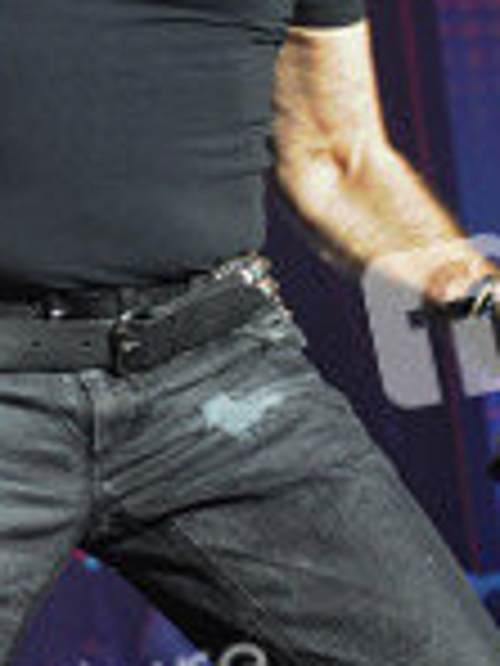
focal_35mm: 182
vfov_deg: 10.8
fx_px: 3505
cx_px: 185
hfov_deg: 8.2
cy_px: 76
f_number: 5.6
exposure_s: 1/125
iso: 4000
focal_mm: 70
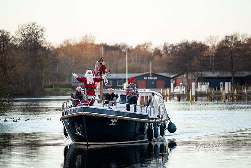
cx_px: 126
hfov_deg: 10.3
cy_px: 84
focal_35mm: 200
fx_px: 1395
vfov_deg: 6.9
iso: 640
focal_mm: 200
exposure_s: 1/1000
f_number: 2.8
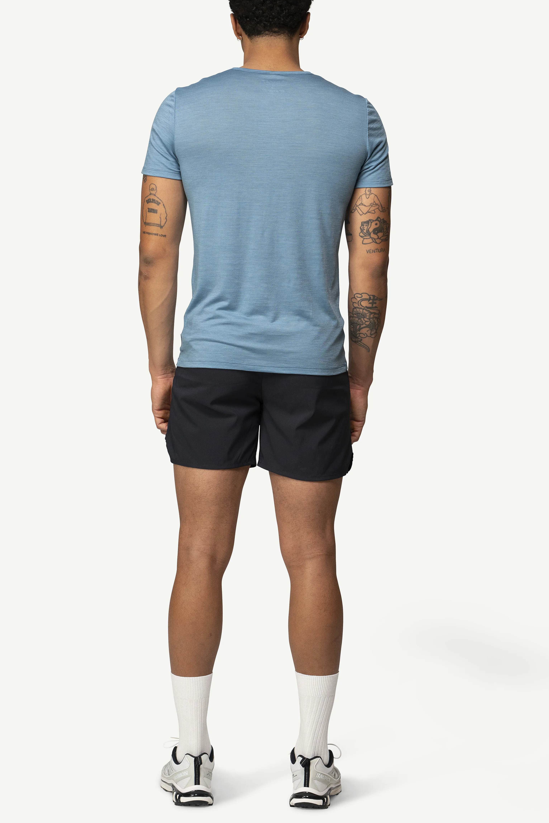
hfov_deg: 15.5
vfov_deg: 23.1
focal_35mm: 88
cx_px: 249
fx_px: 2013
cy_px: 366
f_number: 5
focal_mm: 70
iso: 500
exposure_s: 1/80
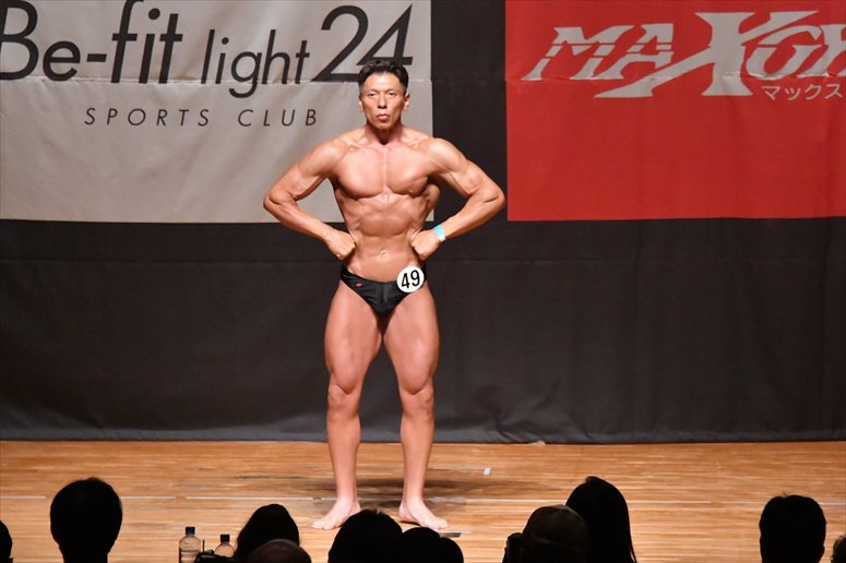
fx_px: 6342
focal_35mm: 270
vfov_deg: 5.1
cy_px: 282
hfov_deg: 7.6
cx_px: 423
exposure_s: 1/400
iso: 12800
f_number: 5.6
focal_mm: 180
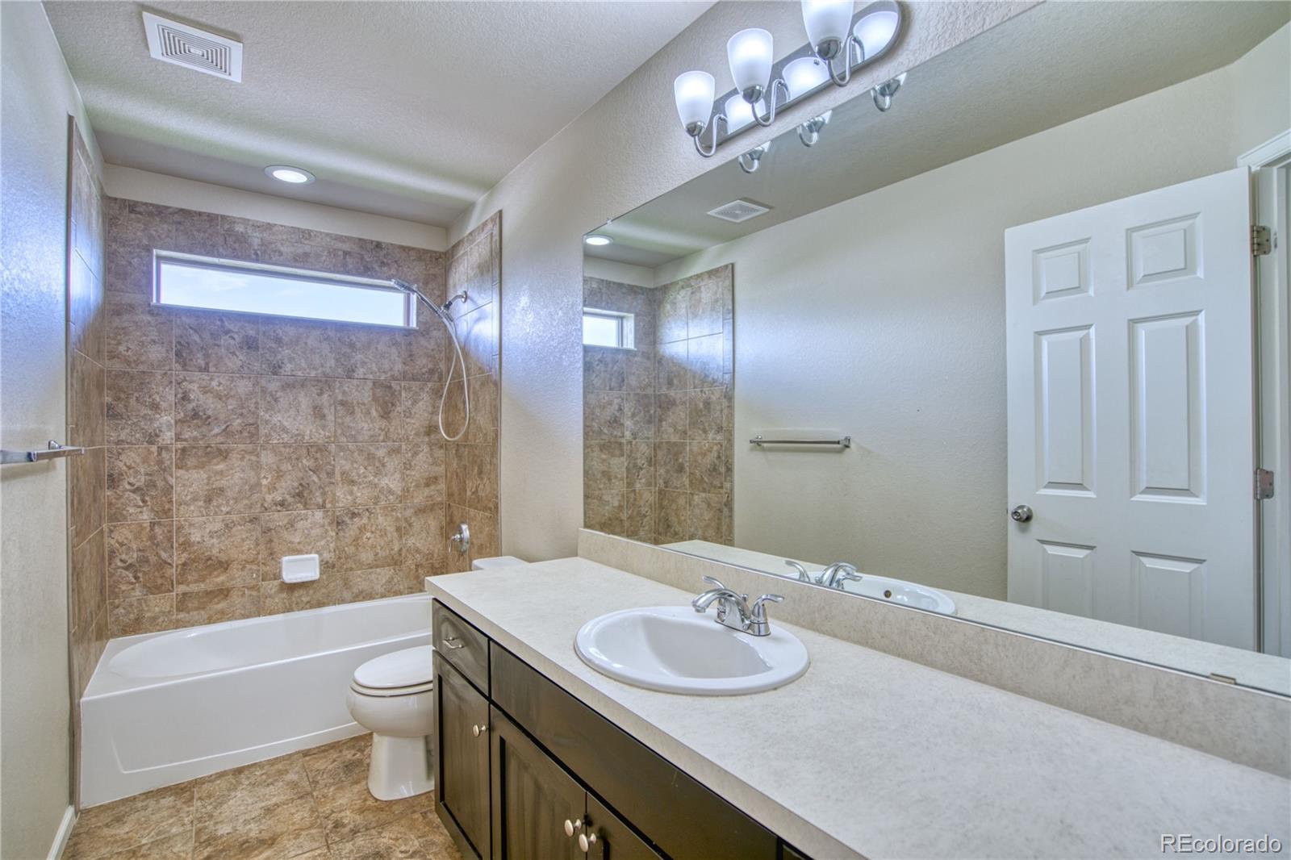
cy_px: 430
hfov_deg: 96.7
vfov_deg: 73.7
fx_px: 574
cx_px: 646
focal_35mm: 16
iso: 500
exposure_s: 1/50
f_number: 4.5
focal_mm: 16
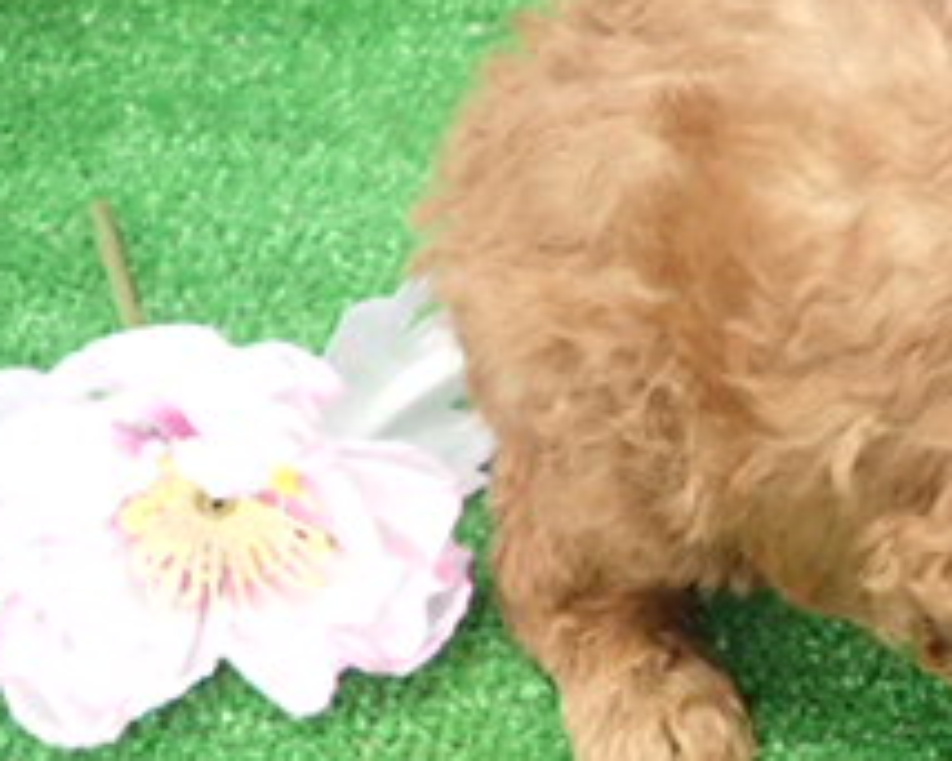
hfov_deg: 24.4
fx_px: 2056
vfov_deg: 20.9
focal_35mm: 73
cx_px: 1037
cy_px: 445
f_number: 2
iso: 400
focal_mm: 4.5
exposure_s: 1/25
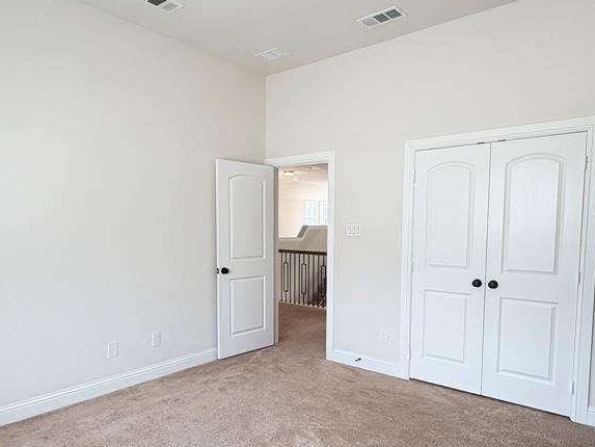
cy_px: 257
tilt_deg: -4.3
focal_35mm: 25
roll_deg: +0.2
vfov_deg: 54.7
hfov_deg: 69.4
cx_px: 286
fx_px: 430
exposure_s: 1/120
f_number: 2.2
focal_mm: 2.22
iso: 160
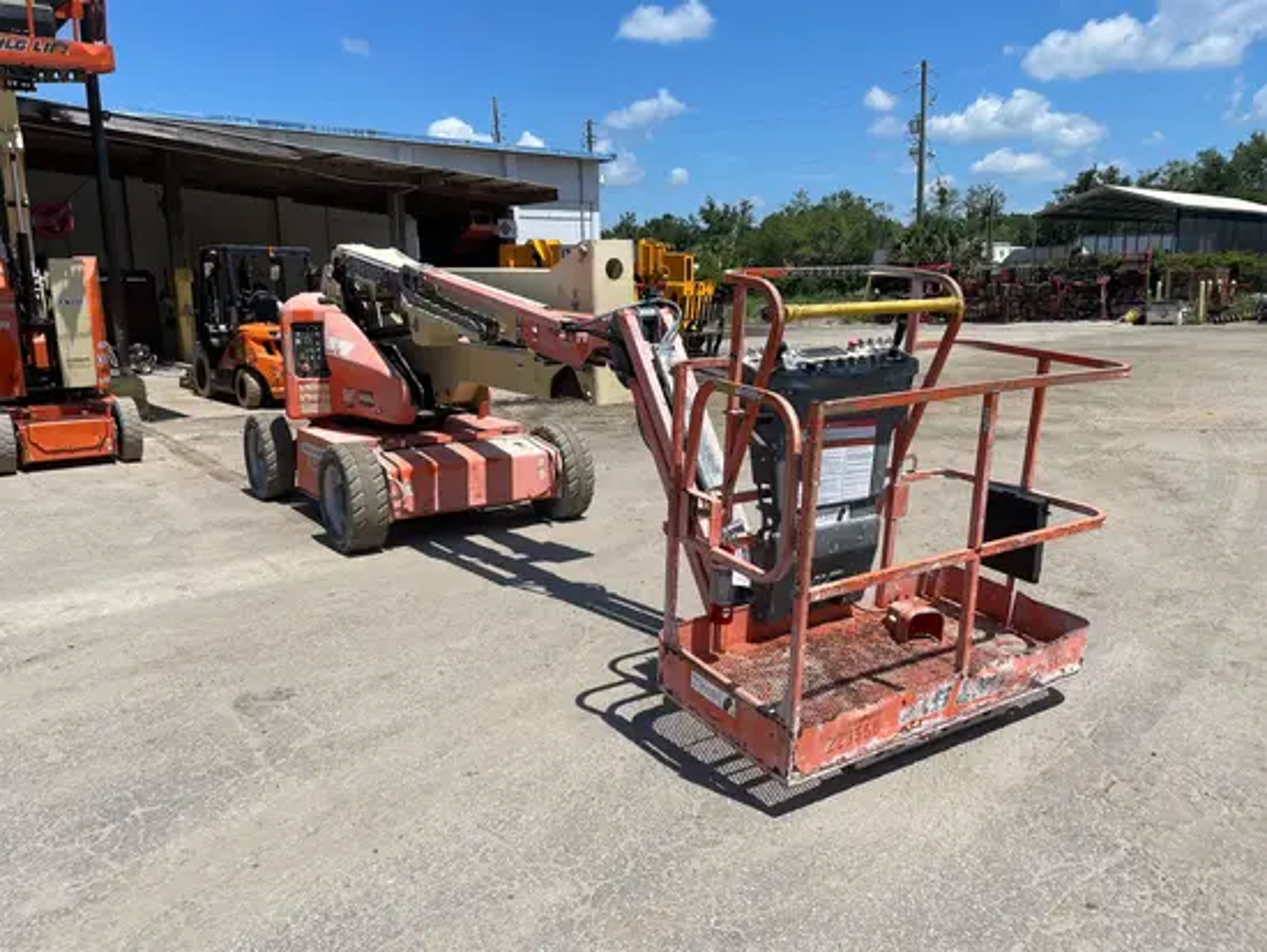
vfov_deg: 53.1
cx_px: 634
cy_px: 476
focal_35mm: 26
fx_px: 952
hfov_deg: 67.3
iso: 32
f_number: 1.6
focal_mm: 4.2
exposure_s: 1/4292
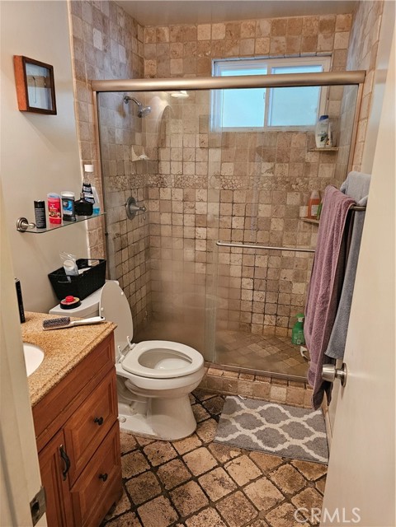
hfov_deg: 58.9
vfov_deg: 73.9
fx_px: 351
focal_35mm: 23
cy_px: 264
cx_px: 198
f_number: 1.7
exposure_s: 1/60
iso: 640
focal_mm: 6.3
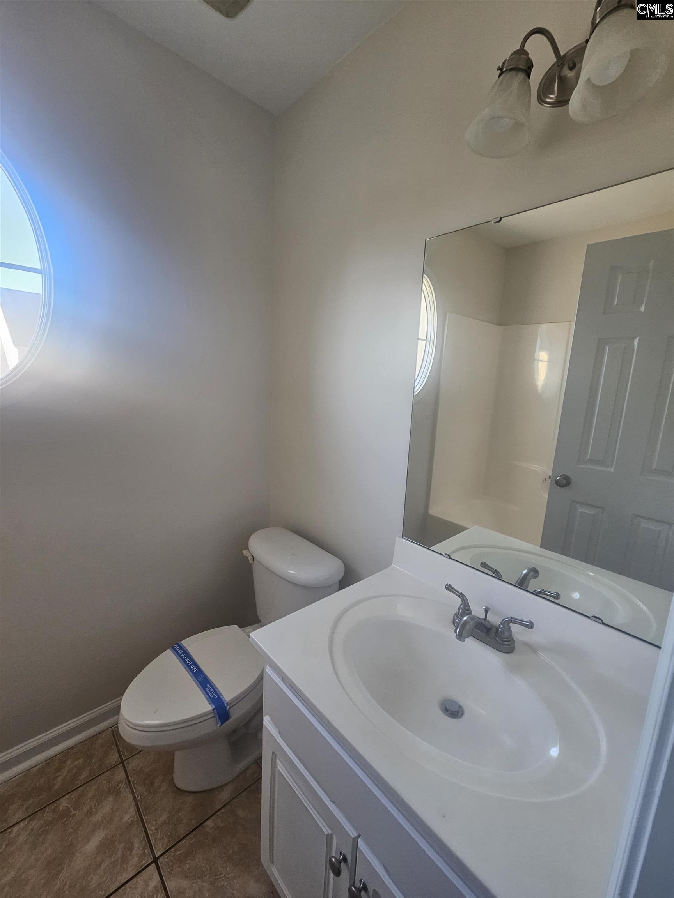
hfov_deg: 89.9
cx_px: 337
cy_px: 449
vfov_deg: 106.2
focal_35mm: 13
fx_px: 337
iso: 125
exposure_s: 1/60
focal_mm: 2.2
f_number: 2.2
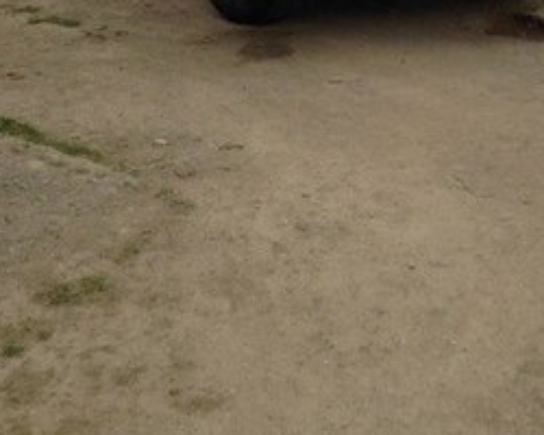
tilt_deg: -2.4
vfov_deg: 22.0
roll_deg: -2.5
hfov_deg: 29.4
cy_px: -89
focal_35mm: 64
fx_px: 1030
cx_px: 359
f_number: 2.4
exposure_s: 1/809
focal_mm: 4.12
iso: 50
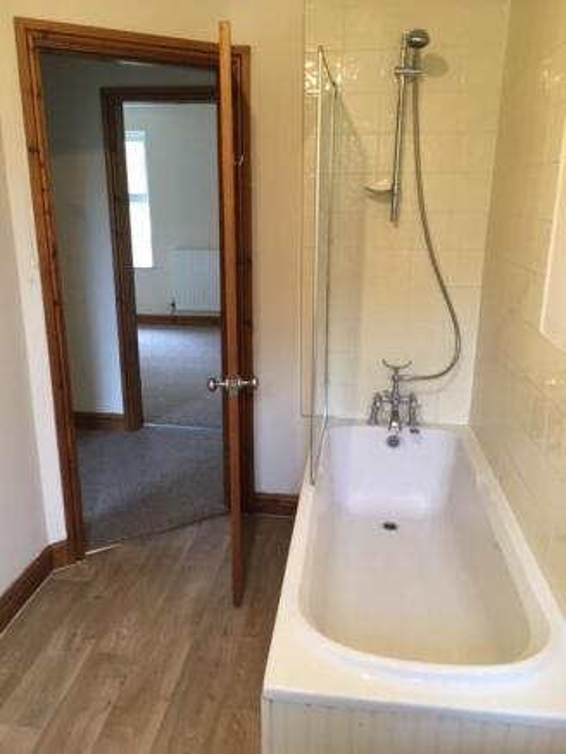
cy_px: 377
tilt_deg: -18.8
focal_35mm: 29
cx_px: 283
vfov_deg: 61.6
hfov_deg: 48.2
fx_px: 632
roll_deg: -0.2
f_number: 2.2
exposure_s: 1/33
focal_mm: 4.15
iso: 125
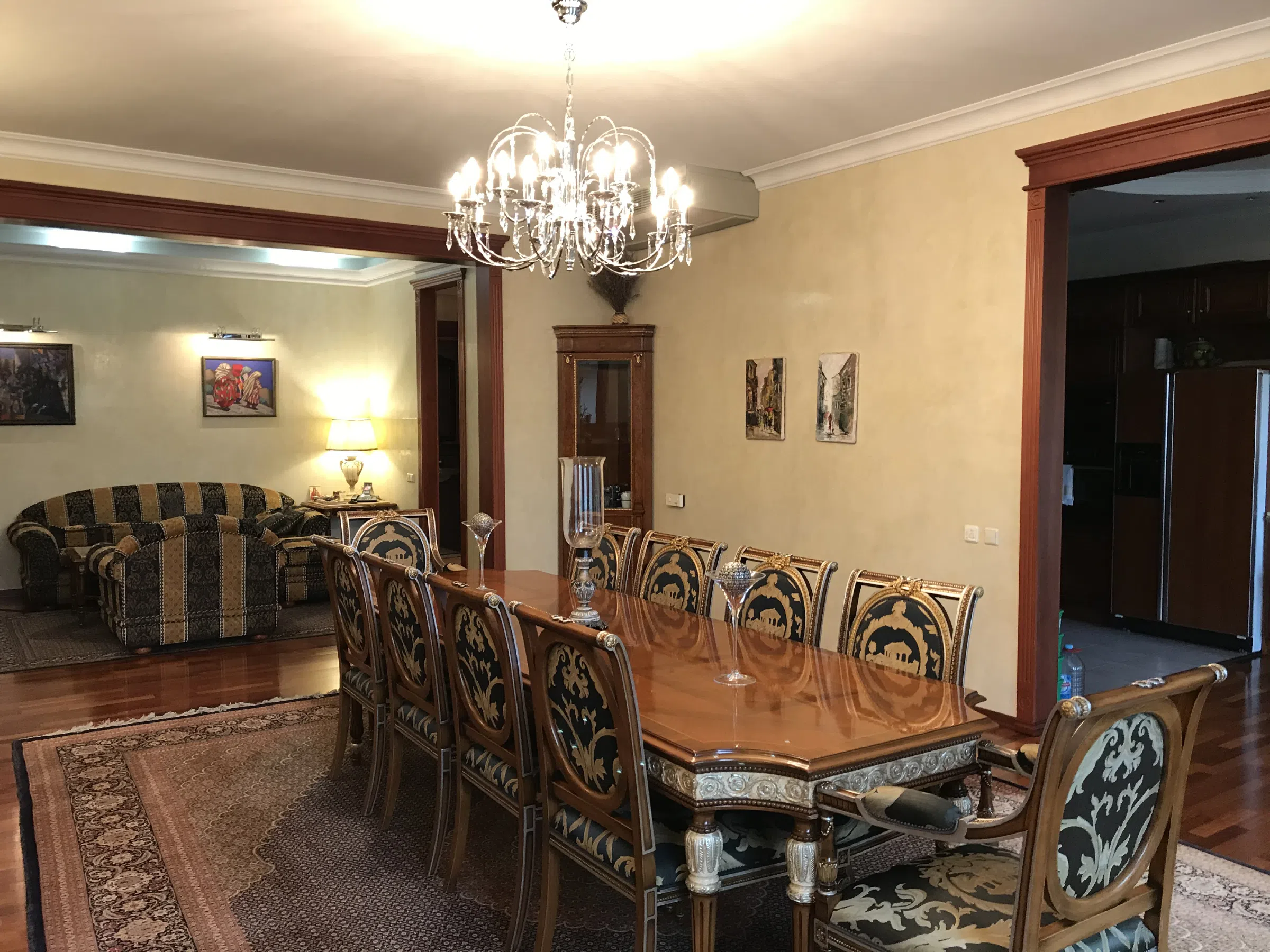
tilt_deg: -3.0
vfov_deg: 49.7
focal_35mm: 28
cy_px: 476
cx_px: 635
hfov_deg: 63.4
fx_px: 1027
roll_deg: +0.3
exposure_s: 1/17
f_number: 1.8
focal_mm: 3.99
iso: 40
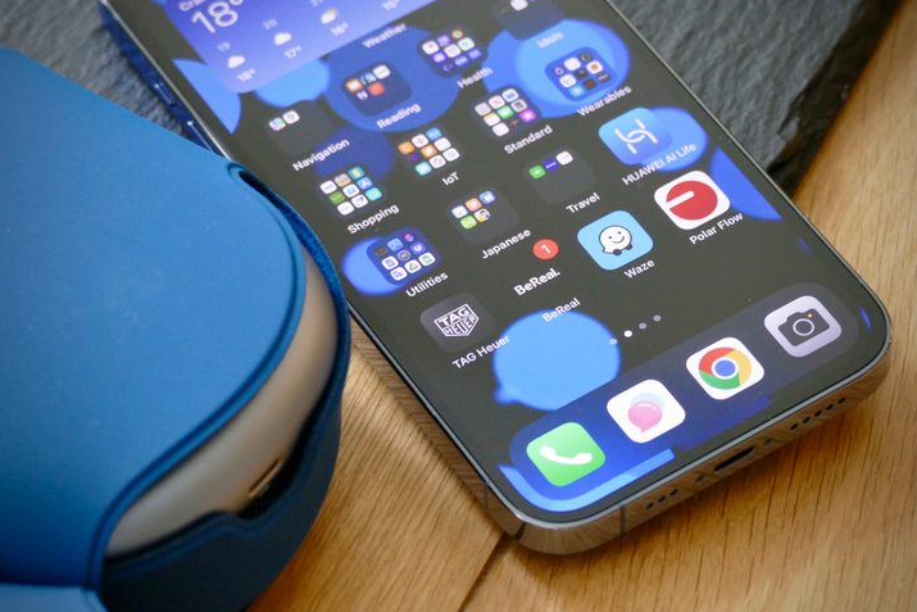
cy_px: 305
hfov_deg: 13.2
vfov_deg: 8.9
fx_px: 3949
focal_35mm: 155
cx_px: 457
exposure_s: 1/25
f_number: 4.5
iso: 1600
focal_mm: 56.08
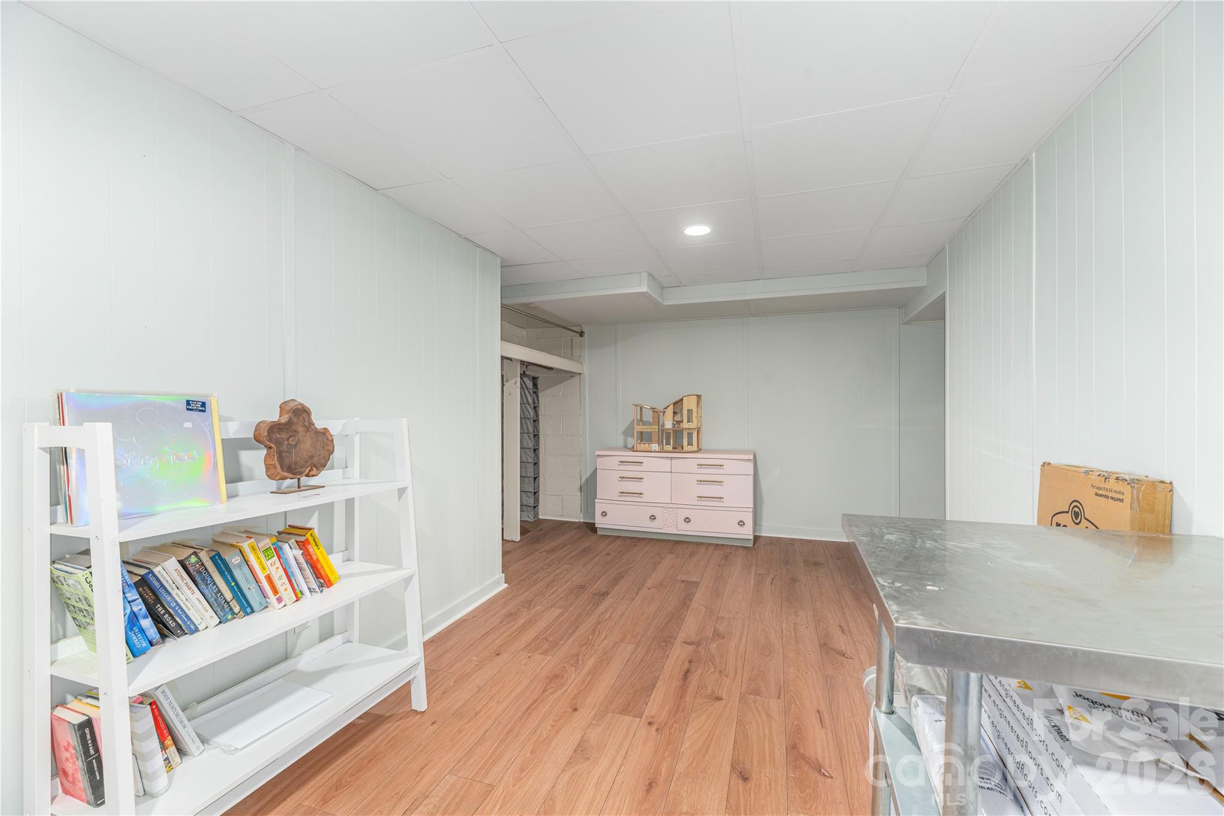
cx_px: 612
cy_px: 408
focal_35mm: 14
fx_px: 476
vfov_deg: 81.2
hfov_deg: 104.3
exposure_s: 1/125
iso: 320
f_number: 8
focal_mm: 14
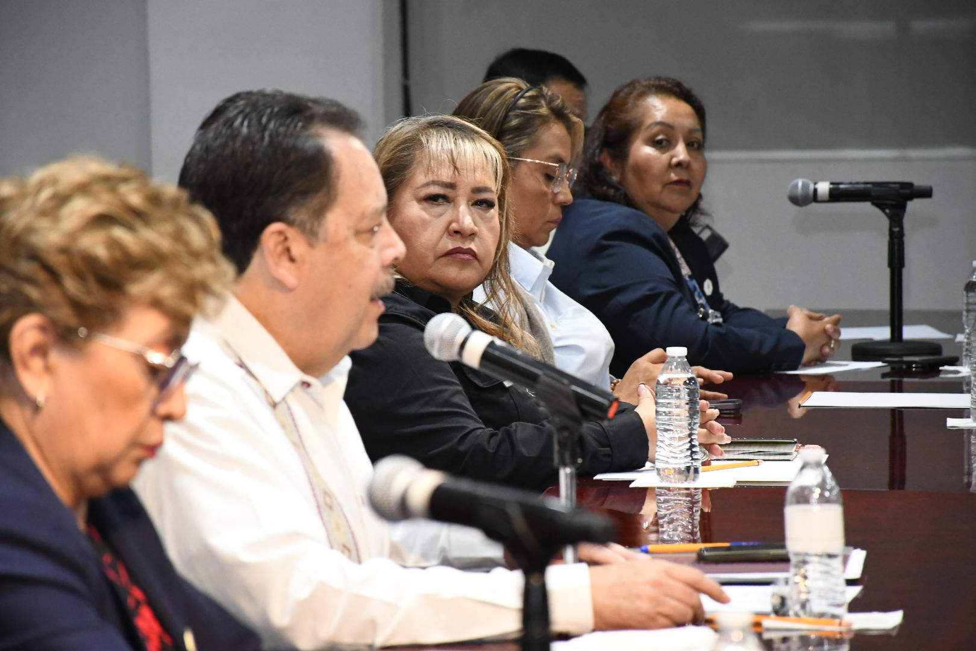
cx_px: 488
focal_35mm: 210
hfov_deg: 9.8
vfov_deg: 6.5
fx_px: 5693
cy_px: 326
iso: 4000
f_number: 6.3
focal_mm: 140
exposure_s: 1/100
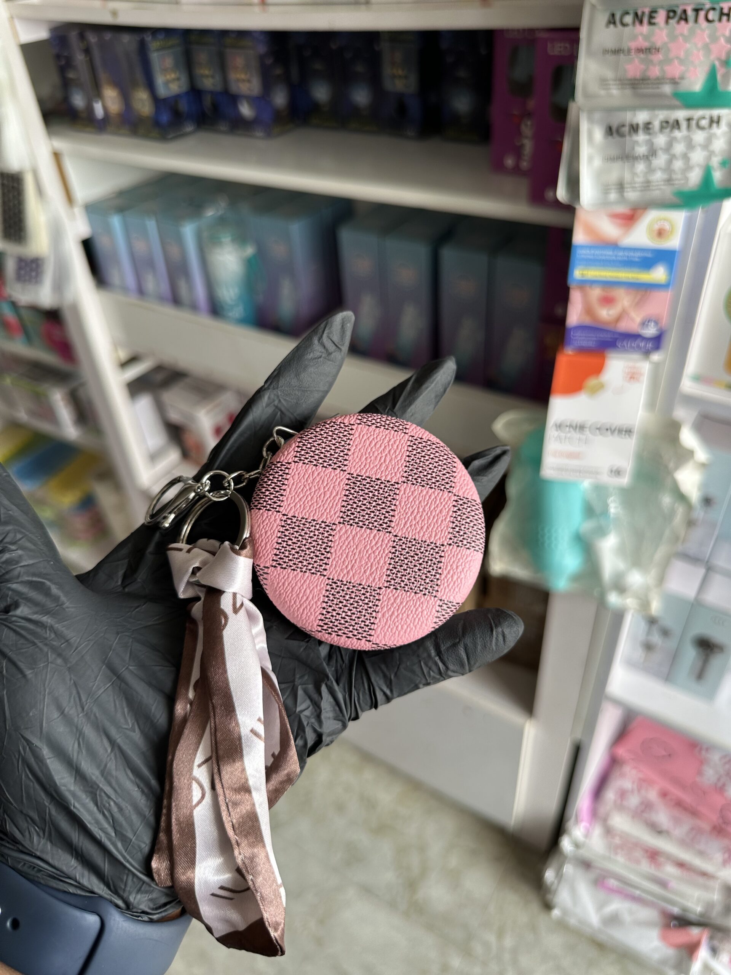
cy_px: 488
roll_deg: +2.9
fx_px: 676
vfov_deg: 71.6
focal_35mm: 24
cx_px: 366
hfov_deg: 56.8
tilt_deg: -37.3
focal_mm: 6.86
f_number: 1.78
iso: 80
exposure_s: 1/121
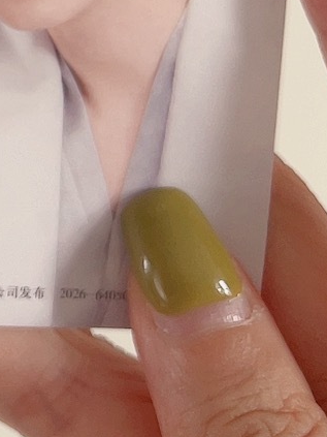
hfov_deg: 5.9
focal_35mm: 247
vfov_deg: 8.0
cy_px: -65
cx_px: -307
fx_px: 3113
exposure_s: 1/82
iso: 125
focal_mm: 5.7
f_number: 1.5
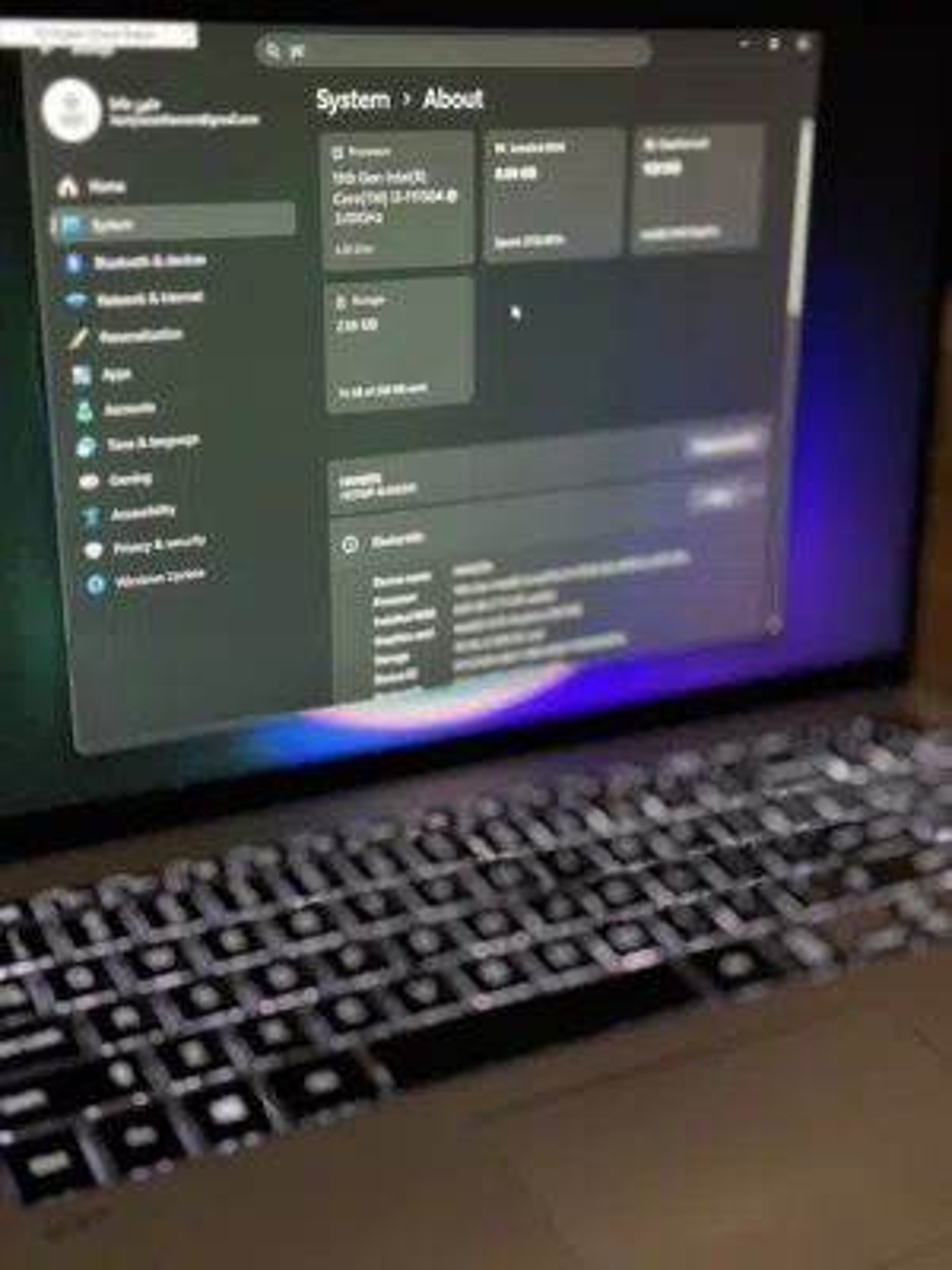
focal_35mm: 48
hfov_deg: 30.3
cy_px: 635
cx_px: 476
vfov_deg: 39.7
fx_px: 1760
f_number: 1.78
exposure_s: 1/40
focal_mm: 6.86
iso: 500
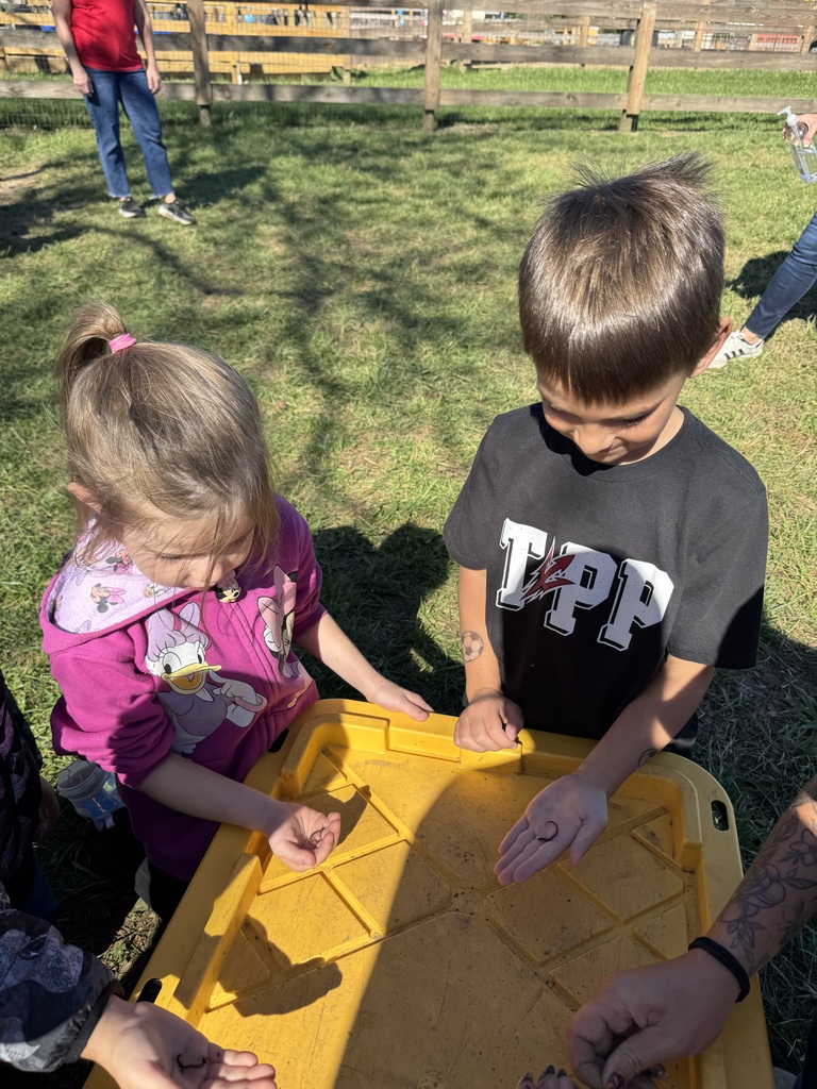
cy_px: 544
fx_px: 755
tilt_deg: -32.6
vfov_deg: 71.6
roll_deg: -0.9
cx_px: 408
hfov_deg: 56.8
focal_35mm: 24
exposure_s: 1/2506
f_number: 1.78
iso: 80
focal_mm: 6.76
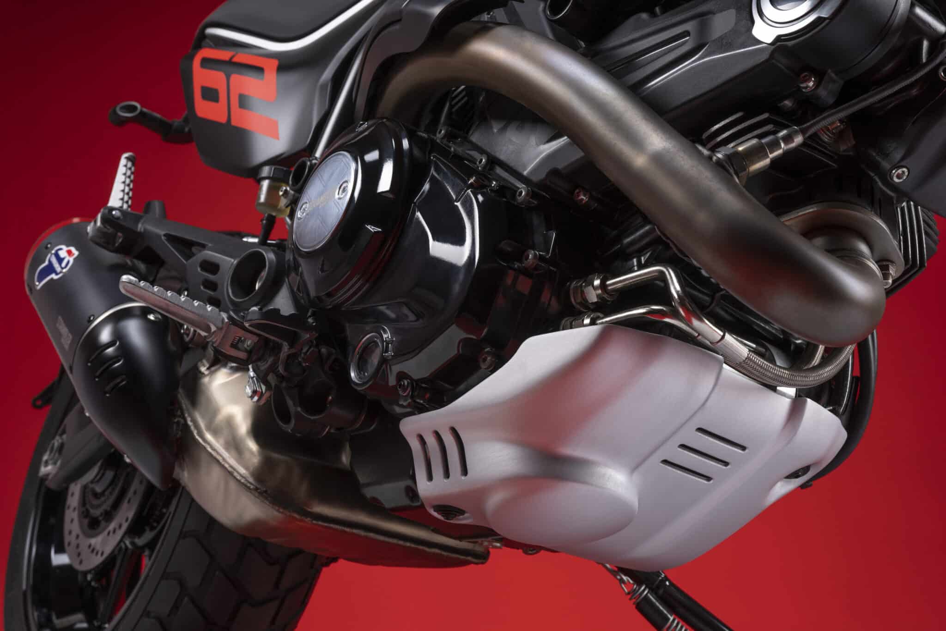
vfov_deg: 29.9
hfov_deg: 43.6
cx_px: 473
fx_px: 1182
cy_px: 316
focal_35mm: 45
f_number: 11
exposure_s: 1/160
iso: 100
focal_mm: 45
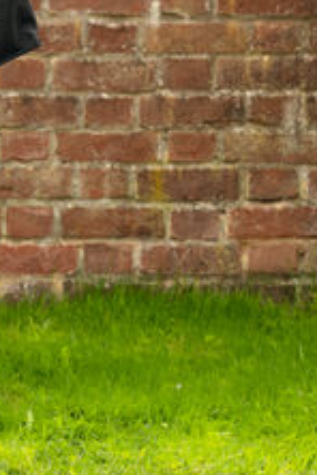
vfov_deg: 6.3
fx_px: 4292
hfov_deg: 4.1
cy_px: -86
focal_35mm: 325
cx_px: -443
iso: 400
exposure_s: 1/125
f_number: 6.3
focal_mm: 90
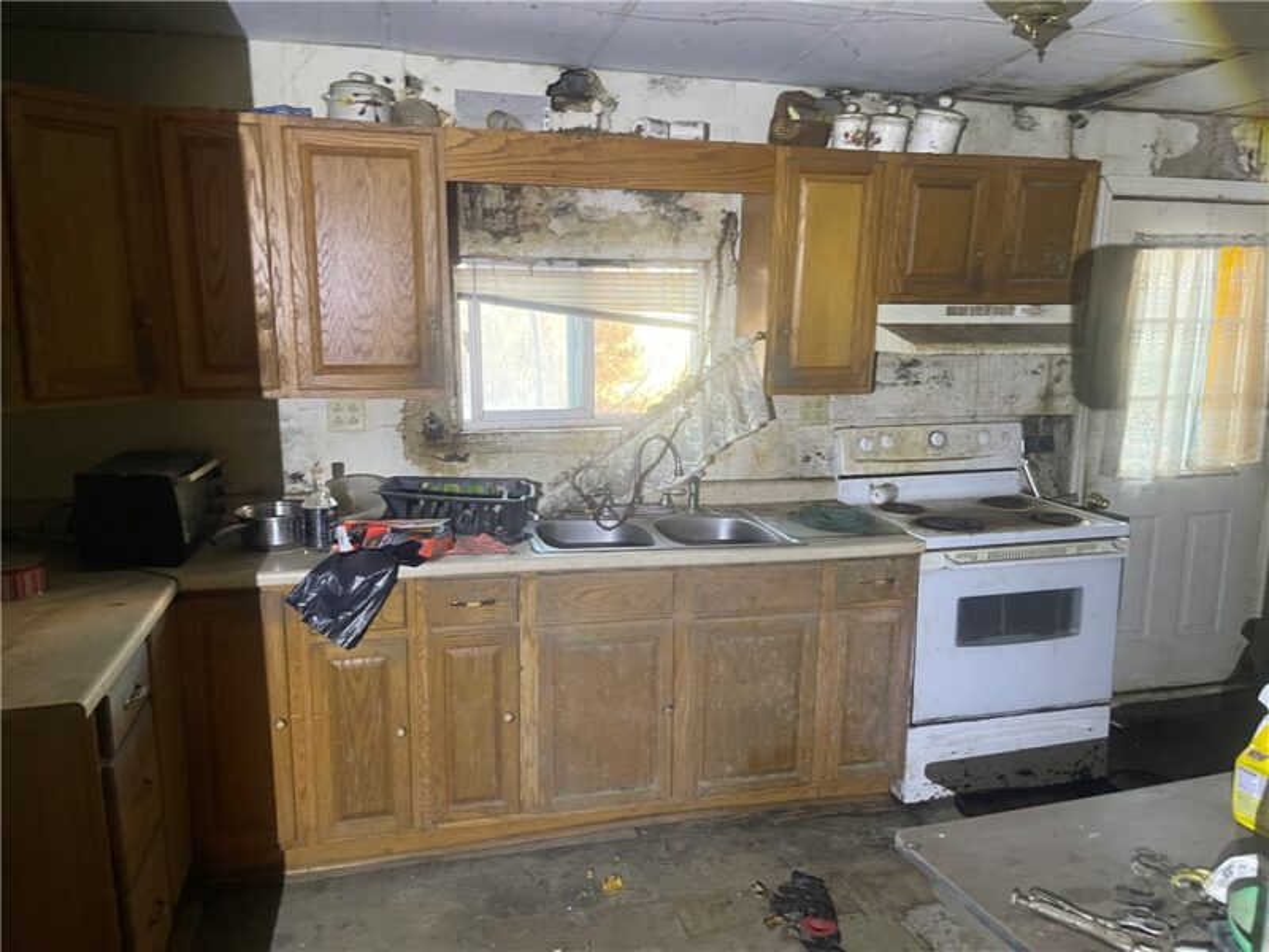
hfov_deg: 69.4
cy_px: 476
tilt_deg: -10.4
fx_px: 916
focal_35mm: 25
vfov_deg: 54.9
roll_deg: -0.1
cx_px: 634
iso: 500
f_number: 1.6
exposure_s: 1/54
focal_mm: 5.1
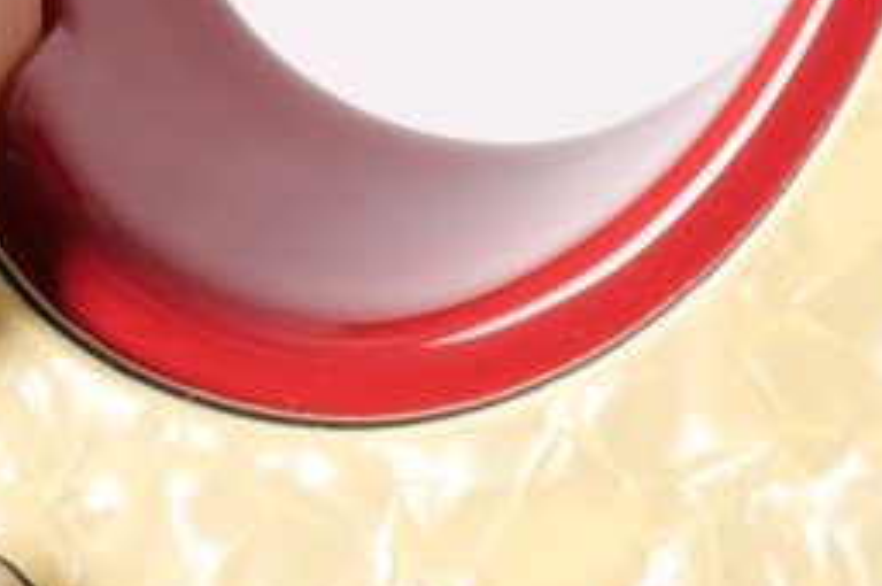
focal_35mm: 449
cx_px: -214
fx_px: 10986
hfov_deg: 4.6
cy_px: -48
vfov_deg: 3.1
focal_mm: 46
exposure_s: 1/200
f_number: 7.1
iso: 200
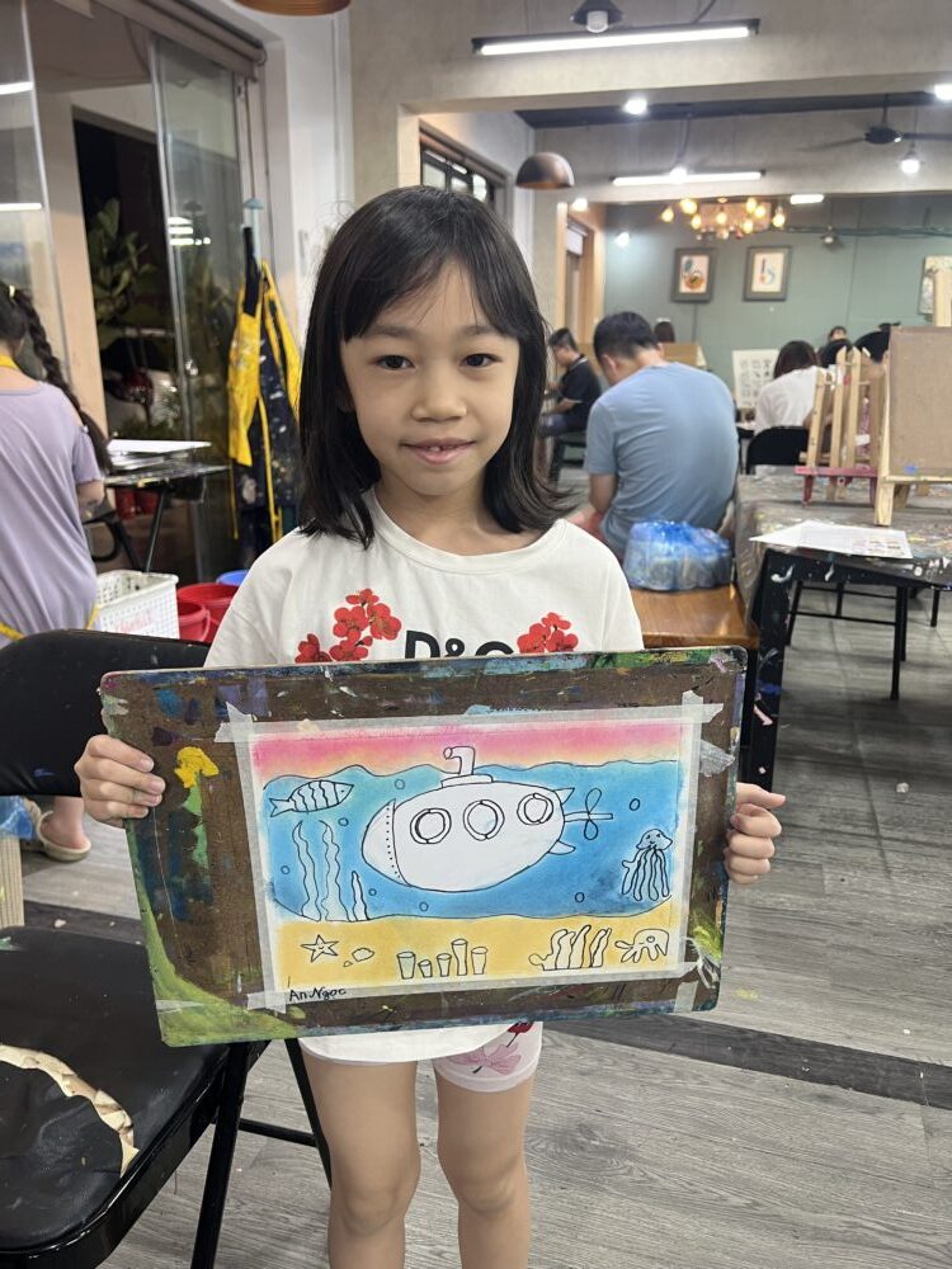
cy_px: 634
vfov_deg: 67.3
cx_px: 476
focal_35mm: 26
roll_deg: -0.8
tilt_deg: -17.7
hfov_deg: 53.1
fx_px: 953
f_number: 1.5
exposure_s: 1/50
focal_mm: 5.7
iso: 80
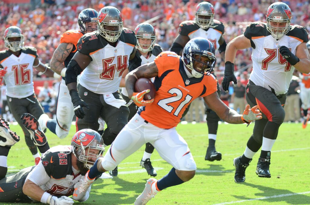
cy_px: 102
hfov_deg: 10.2
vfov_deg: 6.8
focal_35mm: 202
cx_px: 155
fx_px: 1740
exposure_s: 1/2000
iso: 640
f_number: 3.5
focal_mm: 135
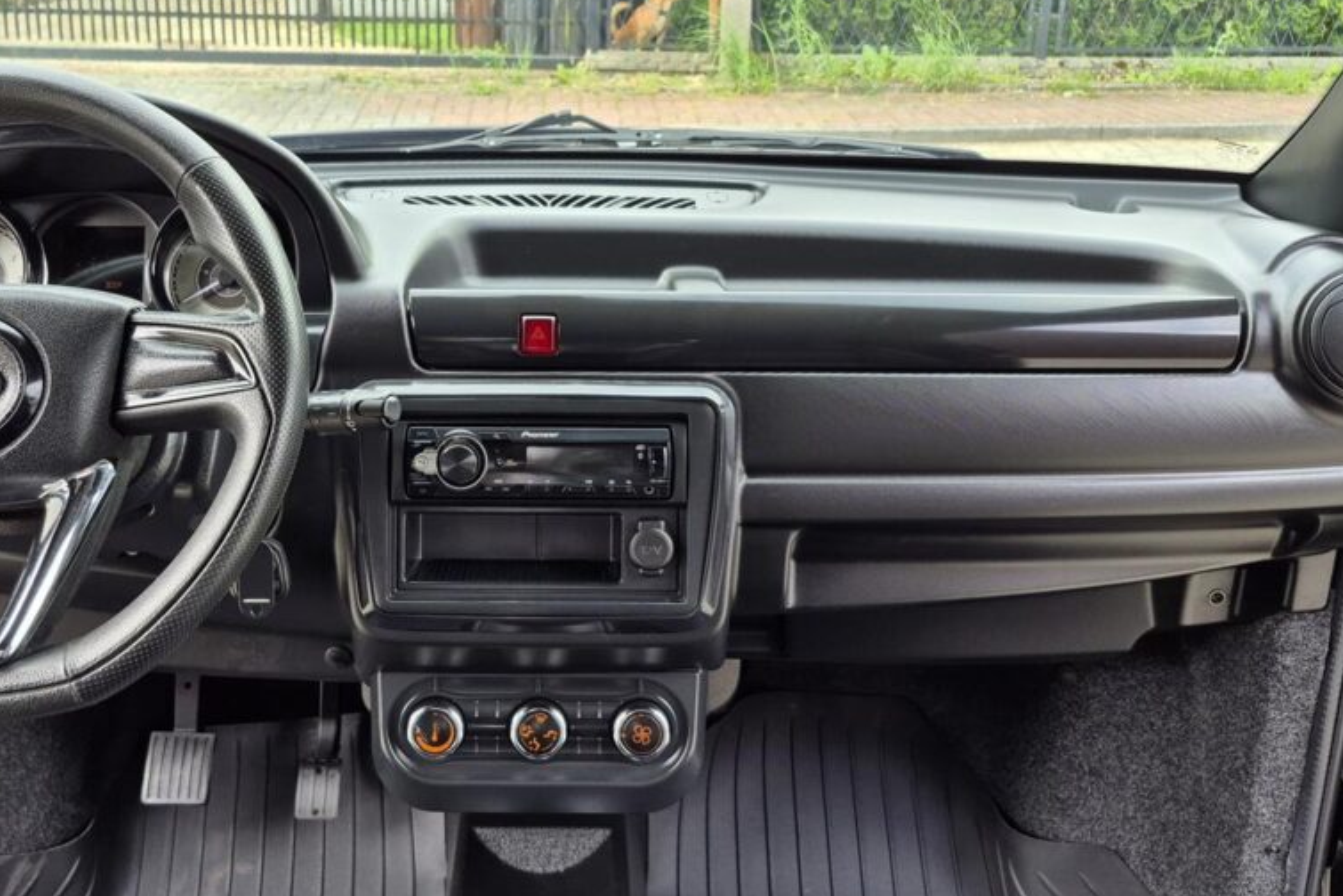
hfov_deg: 50.4
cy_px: 375
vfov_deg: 35.0
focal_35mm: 38
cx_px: 550
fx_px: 1418
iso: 50
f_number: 1.8
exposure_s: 1/180
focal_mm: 5.4
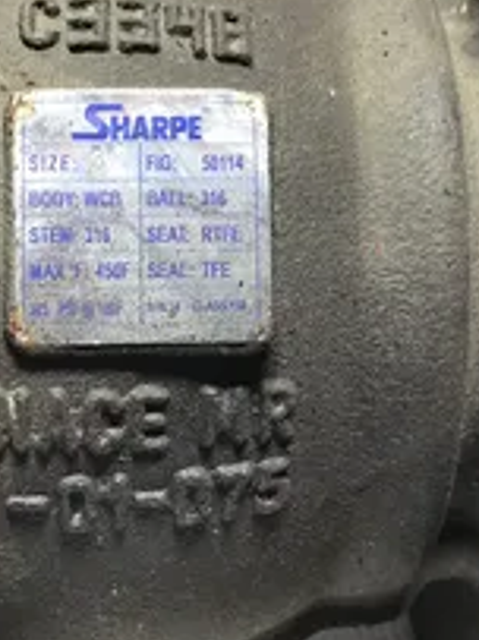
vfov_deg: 31.7
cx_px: 211
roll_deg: -3.4
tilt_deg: -37.5
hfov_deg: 24.0
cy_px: 274
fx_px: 1127
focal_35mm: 61
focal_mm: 3.3
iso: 50
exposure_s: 1/30
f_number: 2.4
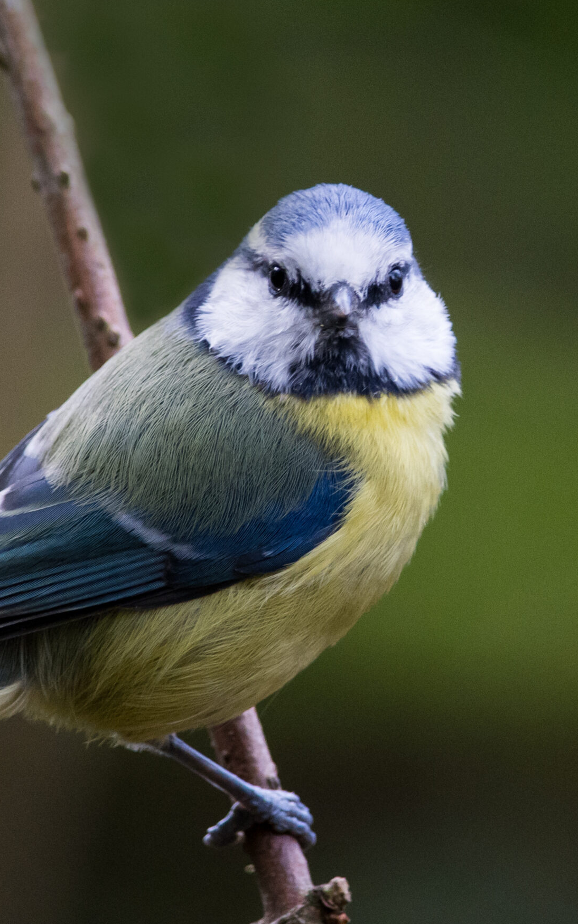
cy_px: 462
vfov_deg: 1.9
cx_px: 228
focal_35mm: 1100
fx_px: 27731
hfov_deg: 1.2
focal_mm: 420
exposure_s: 1/400
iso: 1250
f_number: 5.6
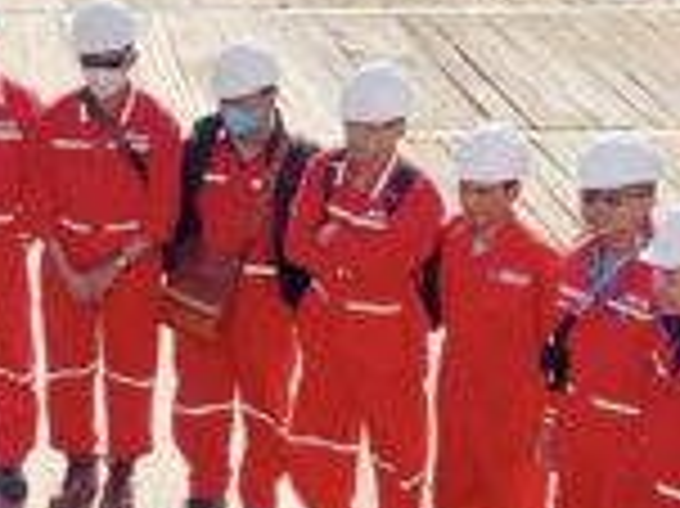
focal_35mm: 130
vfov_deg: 11.4
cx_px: -275
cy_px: 200
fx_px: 2552
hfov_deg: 14.4
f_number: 1.8
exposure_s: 1/4673
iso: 25
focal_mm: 4.25
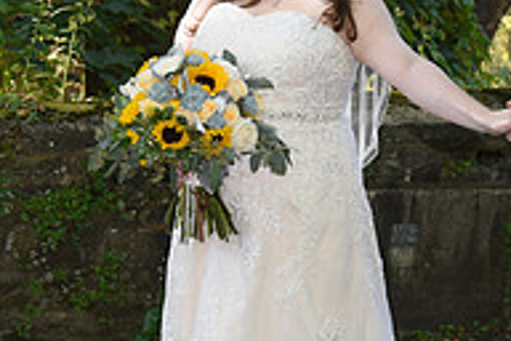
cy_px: 164
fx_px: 2058
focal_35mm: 145
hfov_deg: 14.1
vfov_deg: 9.5
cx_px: 415
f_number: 5.6
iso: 640
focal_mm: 48
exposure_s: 1/200
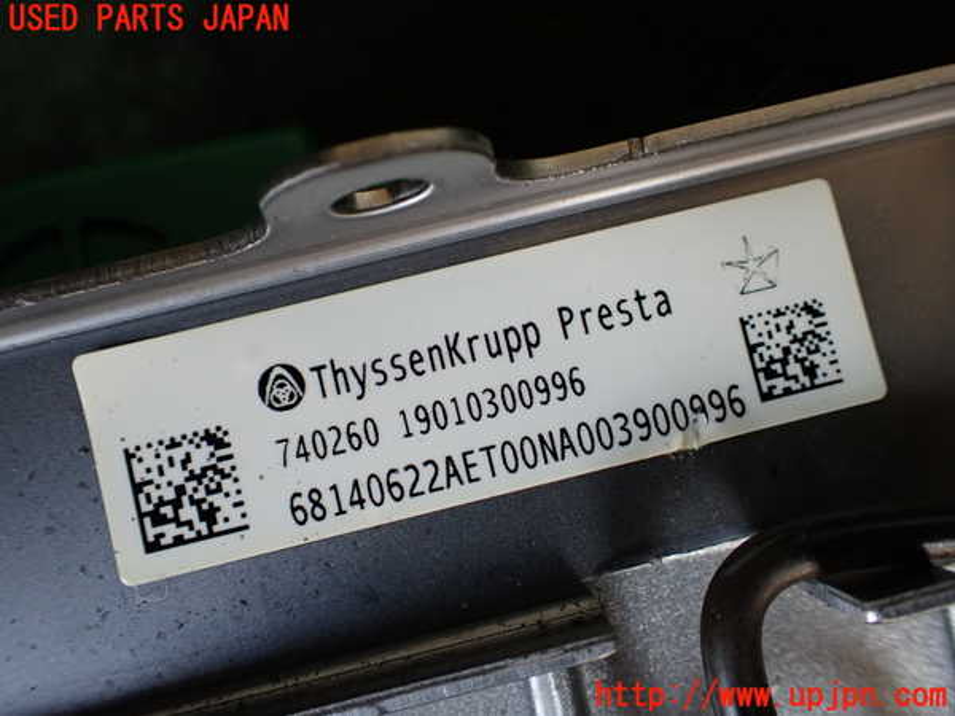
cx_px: 478
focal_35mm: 30
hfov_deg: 60.0
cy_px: 358
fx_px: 828
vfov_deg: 46.8
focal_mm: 5.4
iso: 250
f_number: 2.3
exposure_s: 1/125
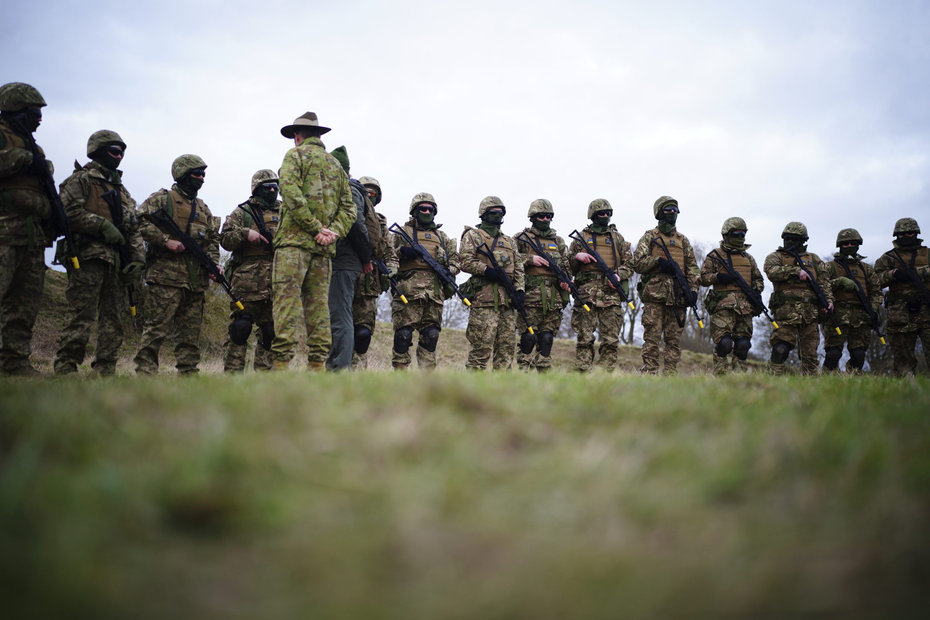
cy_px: 310
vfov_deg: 37.9
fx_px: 904
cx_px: 465
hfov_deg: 54.4
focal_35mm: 35
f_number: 1.4
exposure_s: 1/200
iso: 100
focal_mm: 35
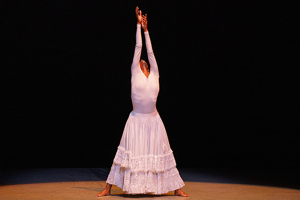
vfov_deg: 3.4
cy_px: 102
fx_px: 3415
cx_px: 150
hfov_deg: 5.0
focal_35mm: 410
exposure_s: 1/400
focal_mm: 400
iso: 5000
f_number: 6.3
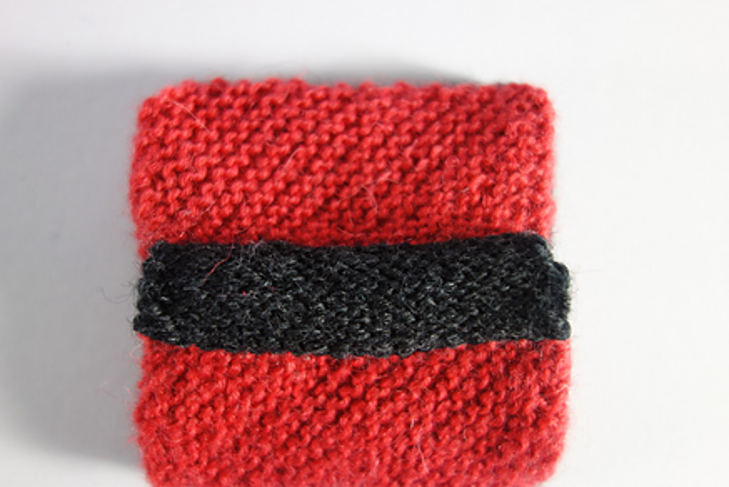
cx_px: 344
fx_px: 648
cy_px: 261
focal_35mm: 32
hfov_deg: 58.6
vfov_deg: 41.2
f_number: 2
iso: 125
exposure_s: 1/60
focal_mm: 10.4
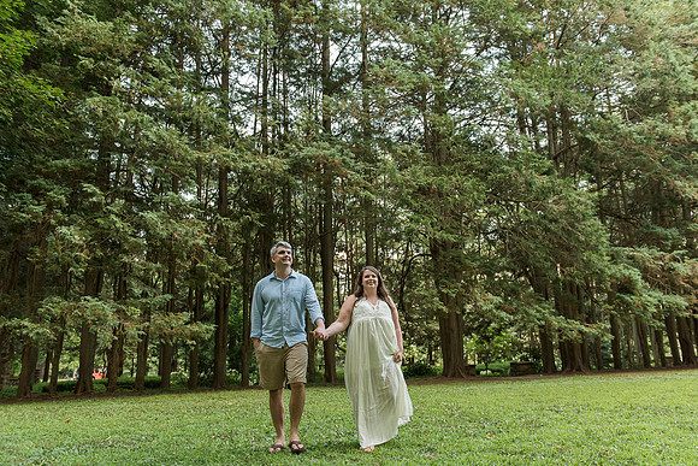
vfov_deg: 44.5
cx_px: 363
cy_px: 226
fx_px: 569
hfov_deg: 63.1
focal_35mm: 29
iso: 1000
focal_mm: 28
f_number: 3.5
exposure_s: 1/160
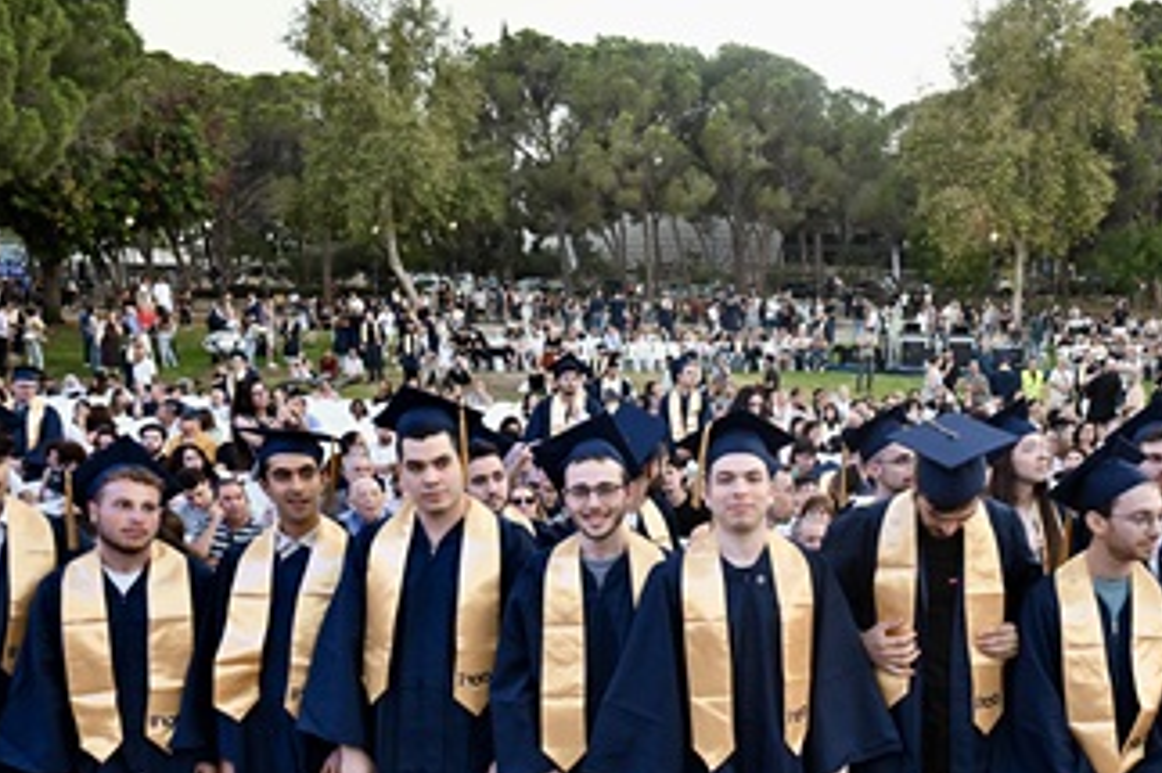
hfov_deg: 59.4
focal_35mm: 31
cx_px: 734
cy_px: 530
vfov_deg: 41.6
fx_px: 1000
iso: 500
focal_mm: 20
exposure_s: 1/125
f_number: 3.2
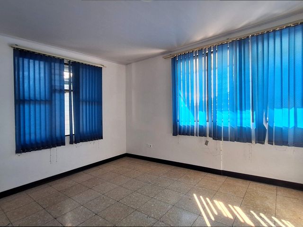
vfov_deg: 89.9
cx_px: 152
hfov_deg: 106.2
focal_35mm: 13
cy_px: 114
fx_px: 114
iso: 64
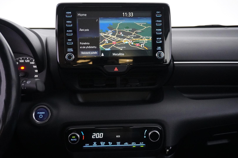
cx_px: 119
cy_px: 79
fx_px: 208
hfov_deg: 59.5
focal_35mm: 32
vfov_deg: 41.7
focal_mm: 21
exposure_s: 1/40
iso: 6400
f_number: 4
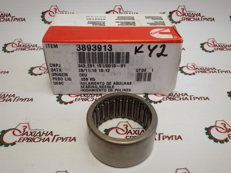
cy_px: 86
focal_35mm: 31
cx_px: 116
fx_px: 207
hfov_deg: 58.4
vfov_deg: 45.4
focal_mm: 2.93
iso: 50
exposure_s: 1/100
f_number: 2.4
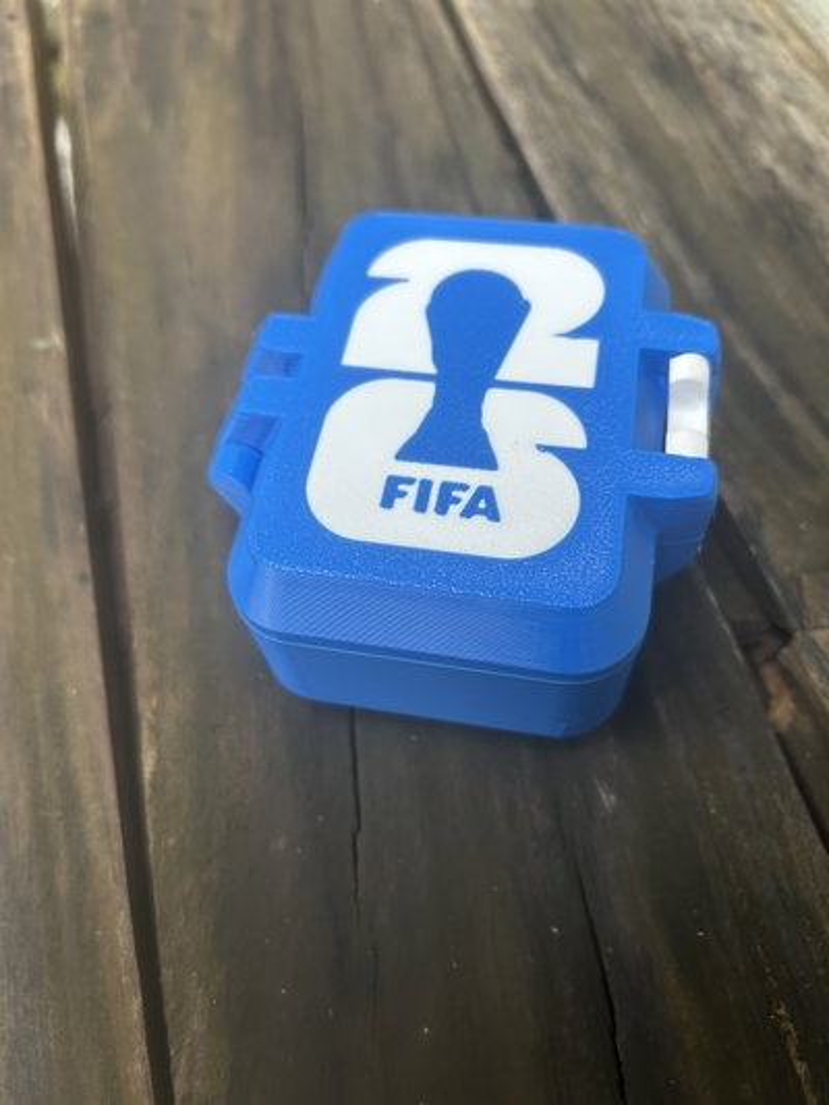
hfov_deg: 53.1
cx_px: 414
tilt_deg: -58.2
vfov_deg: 67.3
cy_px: 552
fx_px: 830
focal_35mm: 26
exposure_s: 1/67
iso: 125
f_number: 1.5
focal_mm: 5.7
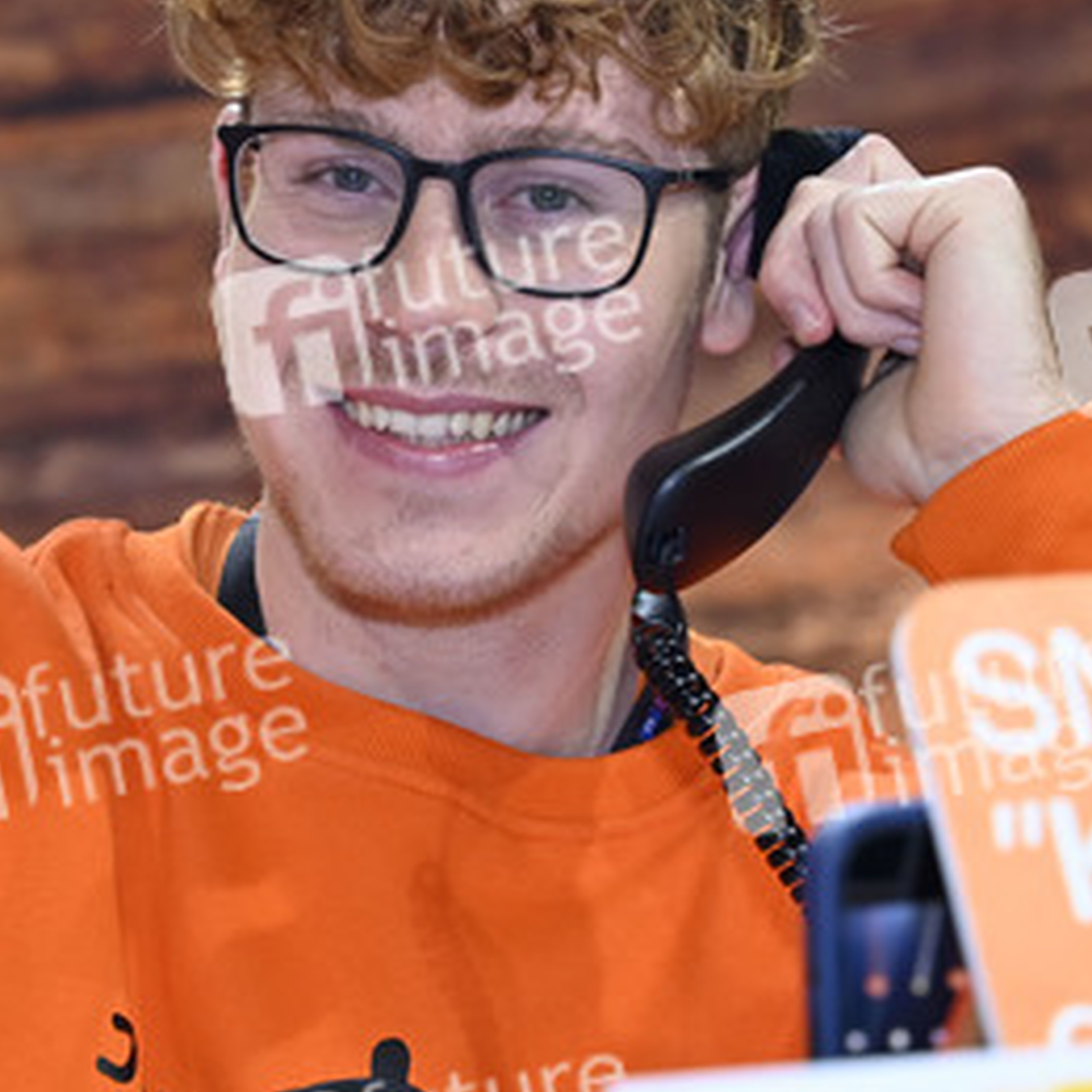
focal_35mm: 65
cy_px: 527
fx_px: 2320
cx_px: 548
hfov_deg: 26.5
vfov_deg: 26.5
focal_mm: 50
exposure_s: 1/200
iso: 1000
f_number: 4
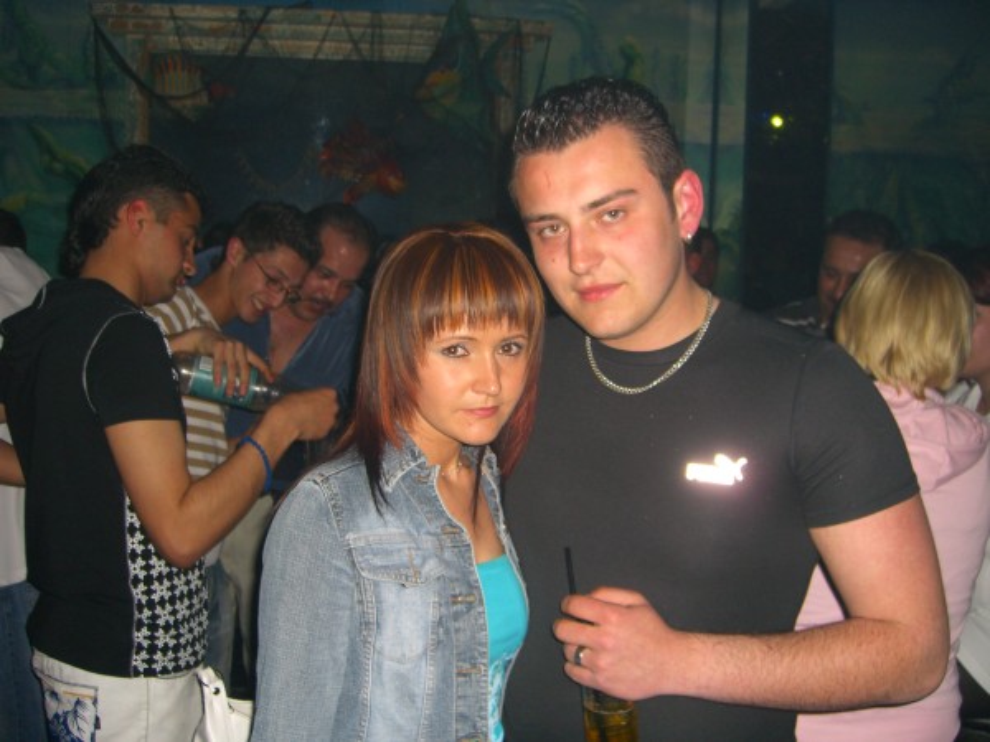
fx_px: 1087
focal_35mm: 38
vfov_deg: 37.7
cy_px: 371
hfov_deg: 49.0
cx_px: 495
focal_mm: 7.9
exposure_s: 1/60
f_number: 2.8
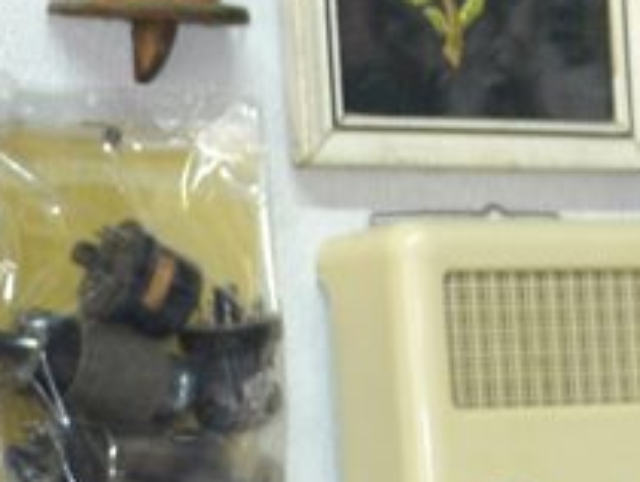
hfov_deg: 8.2
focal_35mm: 225
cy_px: 296
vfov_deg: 6.6
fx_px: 4165
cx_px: 1475
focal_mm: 24
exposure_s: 1/60
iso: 900
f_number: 4
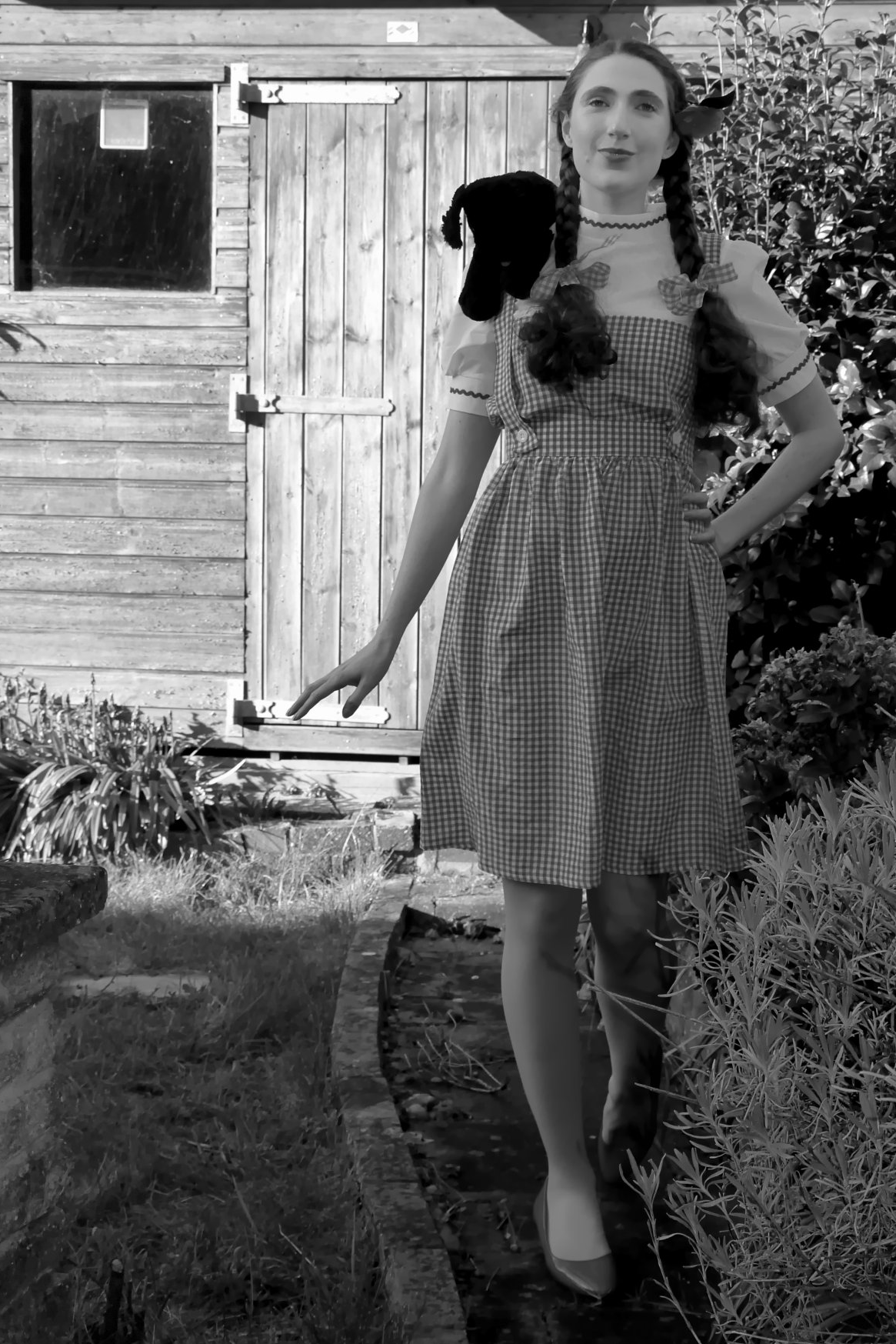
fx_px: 2277
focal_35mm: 61
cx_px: 495
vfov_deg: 32.9
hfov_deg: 22.3
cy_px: 665
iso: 200
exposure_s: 1/200
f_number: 7.1
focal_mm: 25
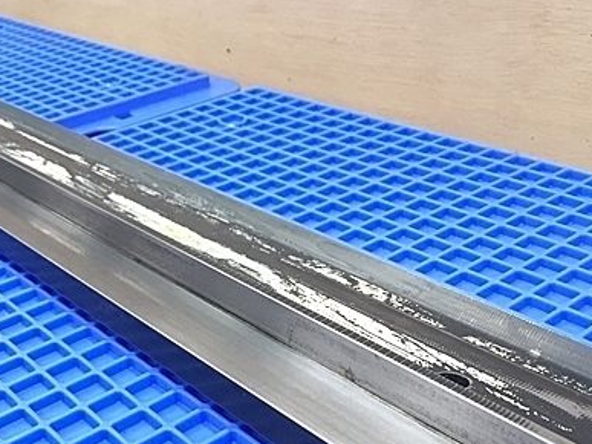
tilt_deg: -32.6
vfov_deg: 29.7
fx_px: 821
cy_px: 344
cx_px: 199
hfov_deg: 39.2
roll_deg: +6.9
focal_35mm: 48
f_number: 2.2
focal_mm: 4.15
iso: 200
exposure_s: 1/30
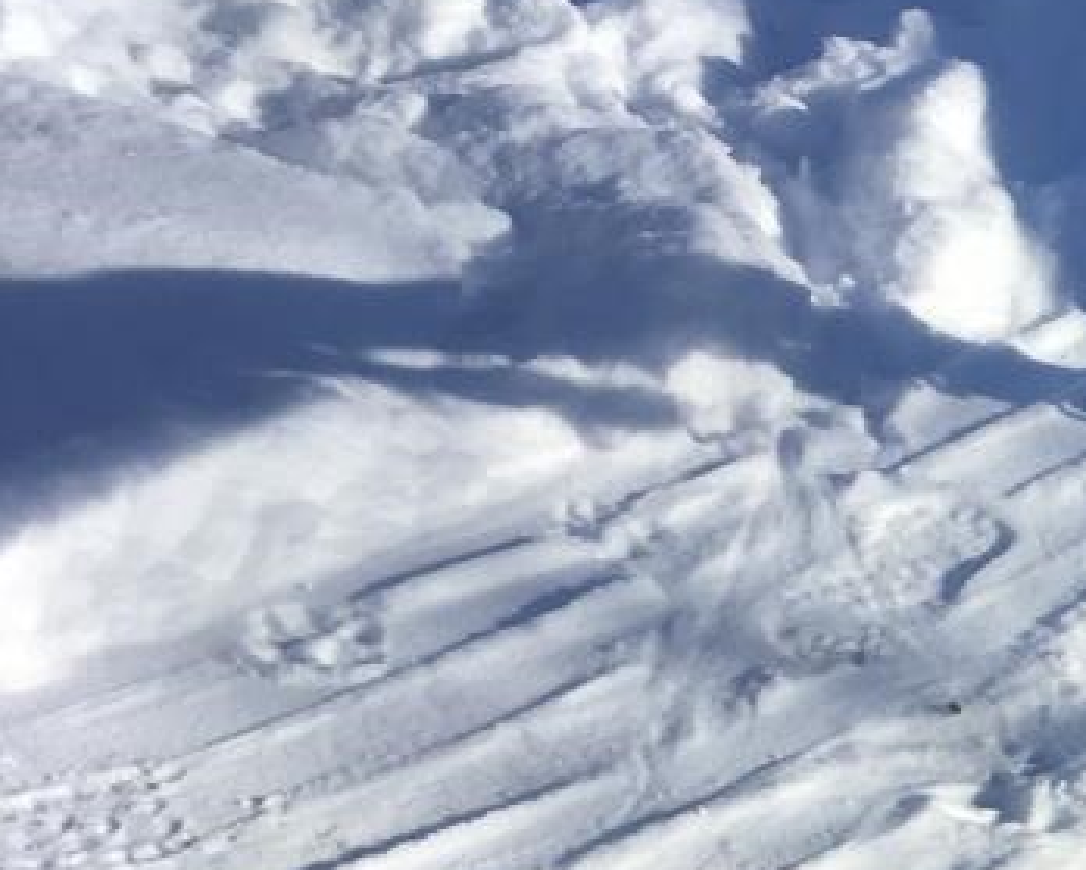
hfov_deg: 15.6
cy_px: 1004
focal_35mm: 104
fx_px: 3346
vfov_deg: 14.4
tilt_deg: -26.7
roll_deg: -14.2
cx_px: 1985
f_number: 2.2
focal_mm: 4.15
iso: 25
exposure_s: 1/2564
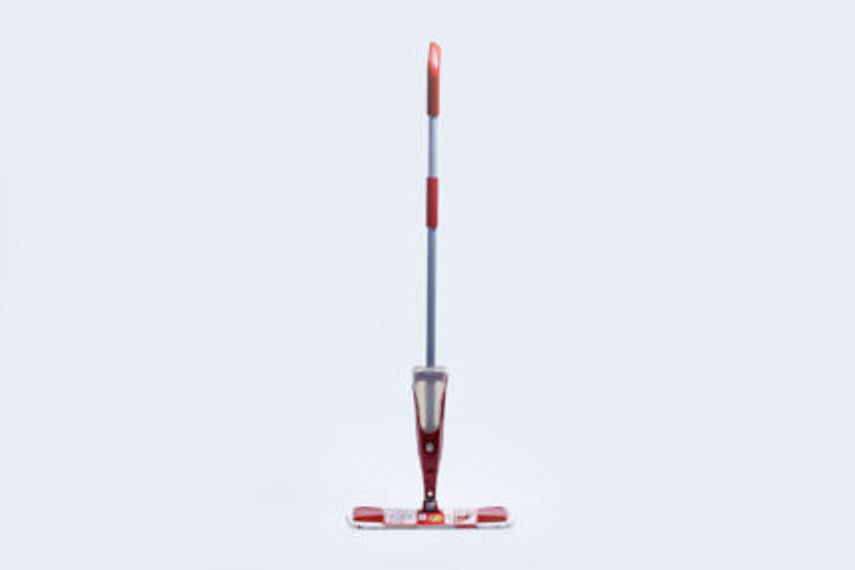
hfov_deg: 46.4
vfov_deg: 31.9
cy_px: 285
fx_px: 998
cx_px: 428
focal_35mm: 42
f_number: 10
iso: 3200
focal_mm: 42
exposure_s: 1/160
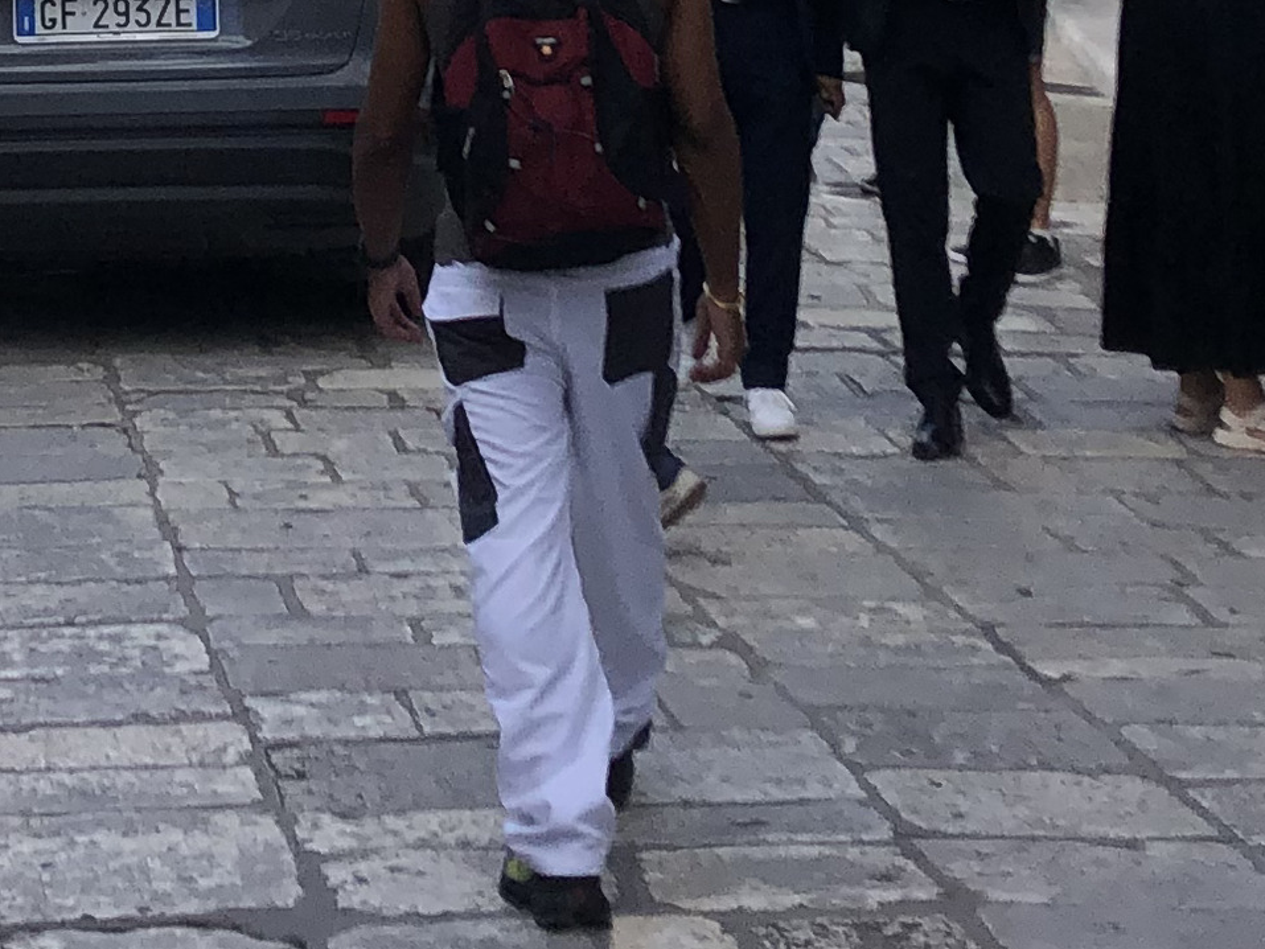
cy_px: -559
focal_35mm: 117
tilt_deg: +5.3
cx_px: -25
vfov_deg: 12.0
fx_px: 4276
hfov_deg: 16.5
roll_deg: +2.1
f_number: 1.8
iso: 20
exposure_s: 1/823
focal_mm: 4
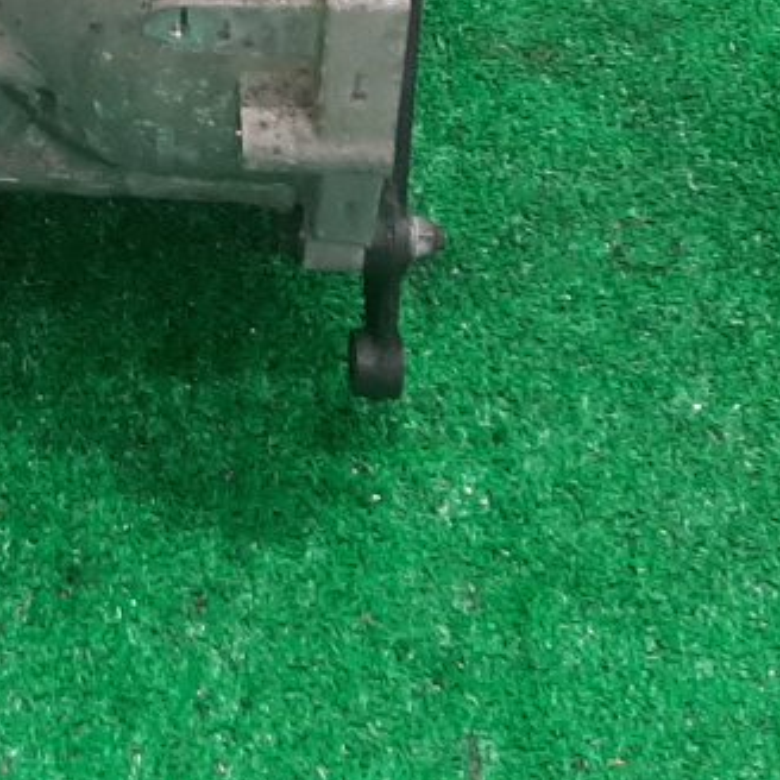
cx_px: -640
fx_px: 2575
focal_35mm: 101
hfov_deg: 14.9
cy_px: -109
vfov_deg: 16.6
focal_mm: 3.93
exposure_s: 1/50
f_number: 1.7
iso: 166
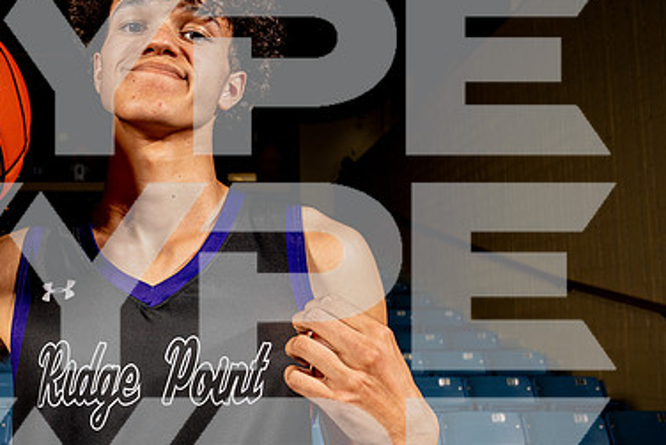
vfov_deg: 35.8
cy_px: 277
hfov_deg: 49.7
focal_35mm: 37
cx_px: 165
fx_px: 685
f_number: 7.1
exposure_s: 1/125
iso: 250
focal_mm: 24
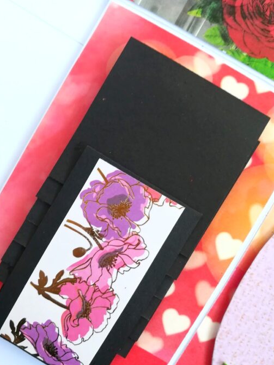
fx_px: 327
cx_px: 133
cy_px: 190
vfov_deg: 58.3
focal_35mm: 31
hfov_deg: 45.4
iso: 100
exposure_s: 1/33.3
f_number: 2.2
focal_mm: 3.83
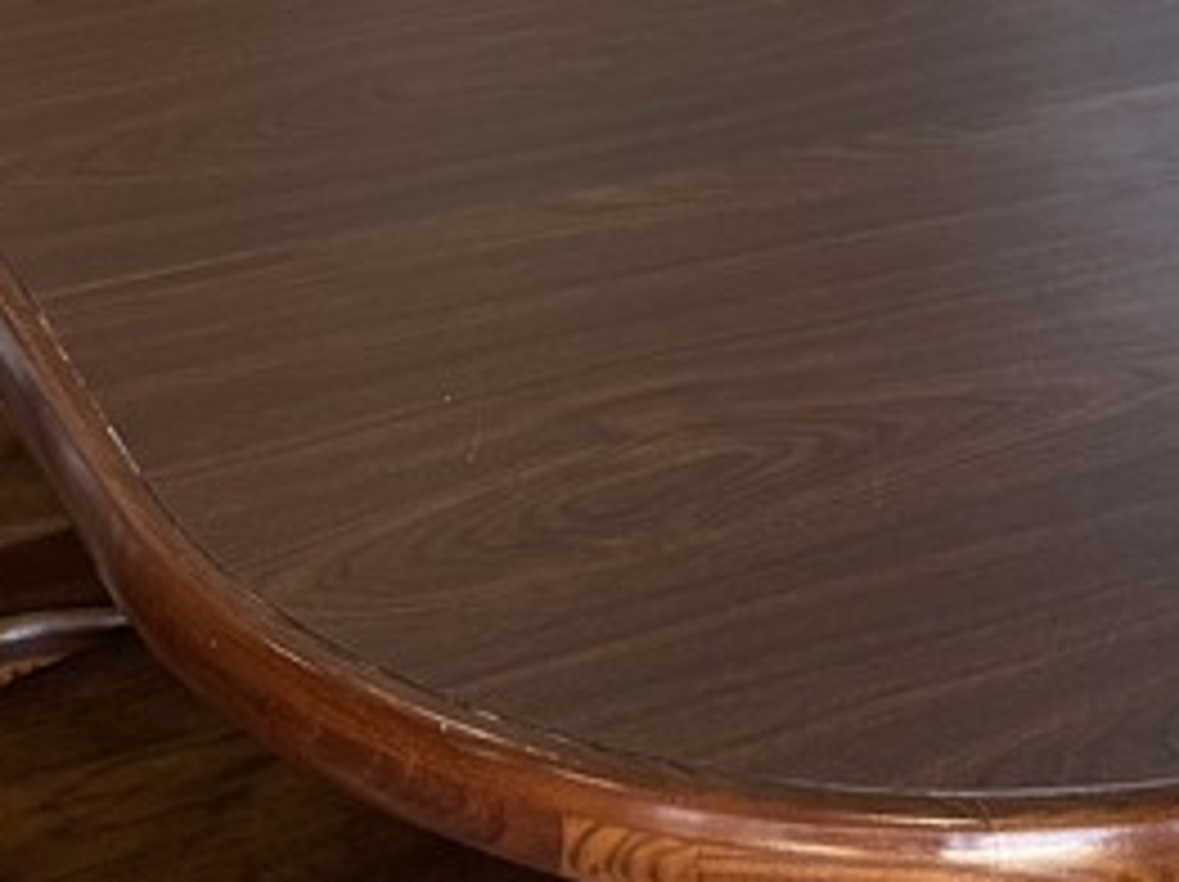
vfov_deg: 10.4
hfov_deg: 14.9
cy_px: -842
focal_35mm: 132
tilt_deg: -15.9
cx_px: 868
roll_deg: -3.1
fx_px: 4492
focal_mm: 6.76
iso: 100
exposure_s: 1/120
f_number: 1.78
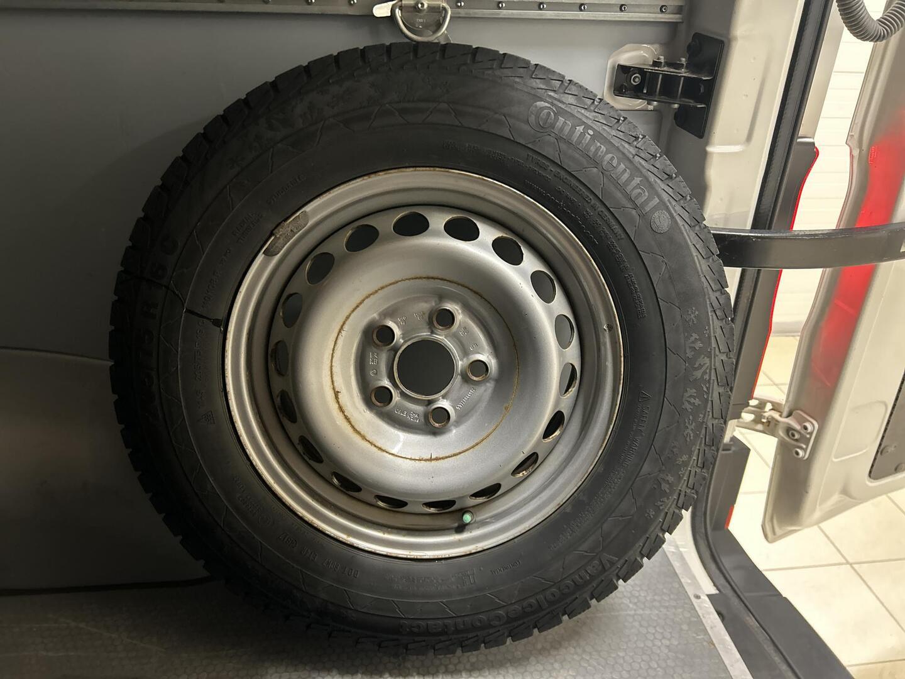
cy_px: 340
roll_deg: -1.5
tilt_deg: -28.9
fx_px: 680
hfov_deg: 67.3
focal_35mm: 26
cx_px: 452
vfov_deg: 53.1
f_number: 1.5
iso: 500
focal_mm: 5.7
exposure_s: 1/50
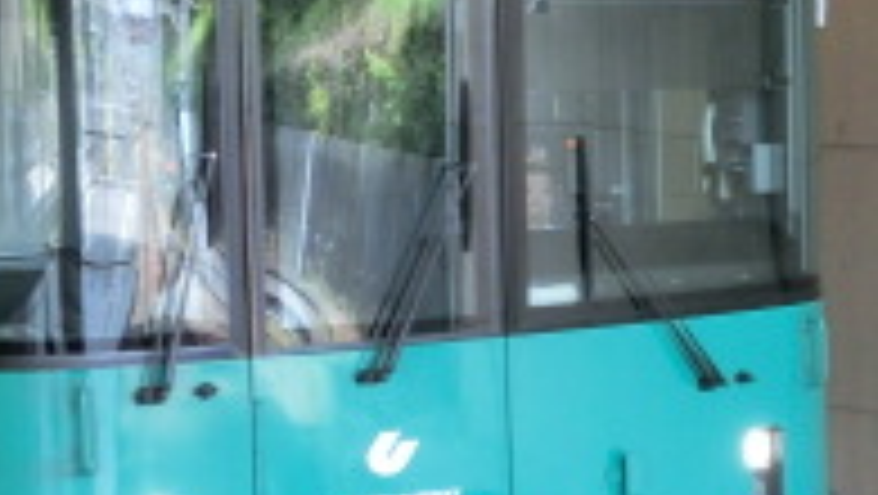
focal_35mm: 100
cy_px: 234
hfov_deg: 20.5
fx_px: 2330
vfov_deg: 12.1
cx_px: 923
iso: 250
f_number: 3
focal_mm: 5
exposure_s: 1/125
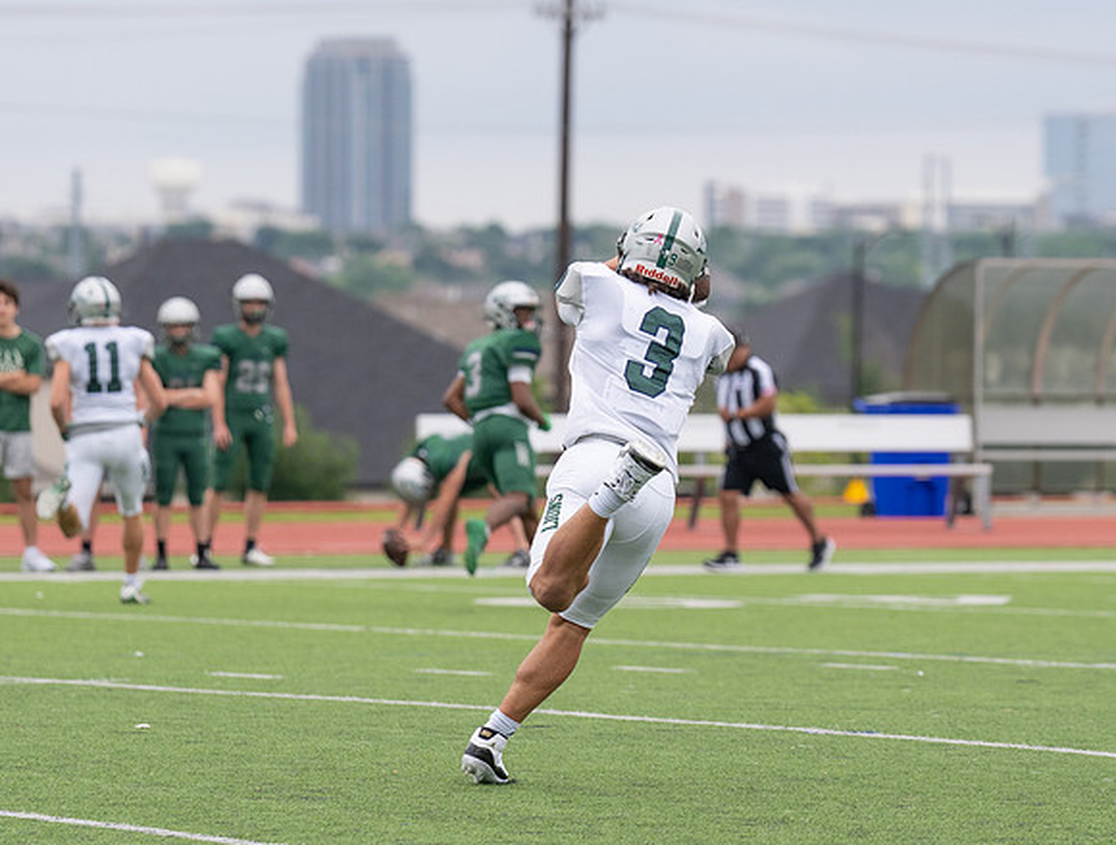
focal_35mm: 274
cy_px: 350
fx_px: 8879
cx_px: 685
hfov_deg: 7.2
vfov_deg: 5.4
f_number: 2.8
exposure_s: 1/1250
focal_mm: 134
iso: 250
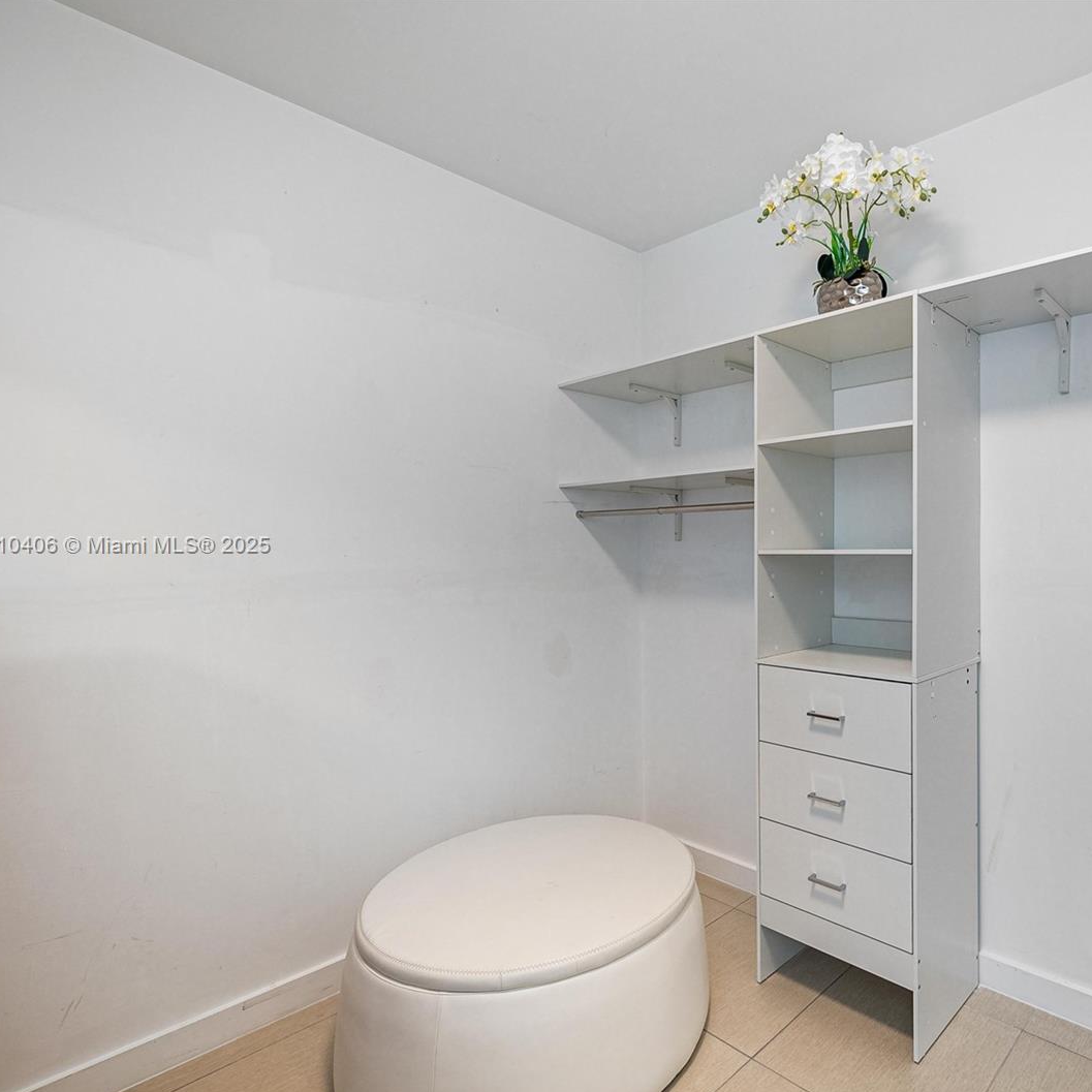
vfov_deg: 80.7
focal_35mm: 18
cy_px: 547
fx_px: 642
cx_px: 766
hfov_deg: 76.9
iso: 100
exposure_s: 1/13
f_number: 5
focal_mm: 7
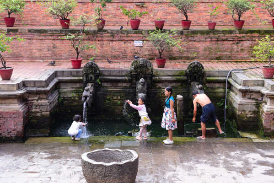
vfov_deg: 26.0
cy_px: 92
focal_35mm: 52
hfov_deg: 38.2
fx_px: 396
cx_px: 137
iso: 500
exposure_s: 1/200
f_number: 6.3
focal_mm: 52
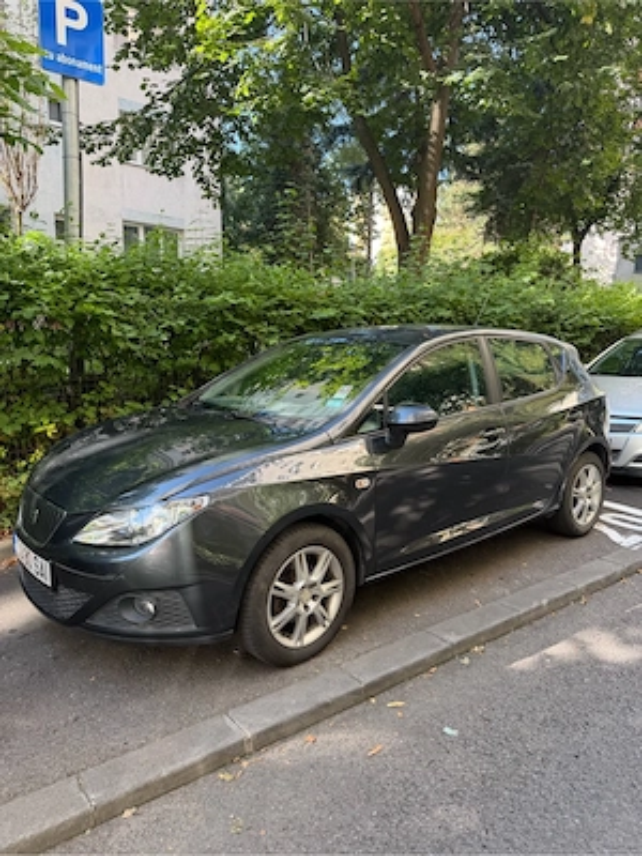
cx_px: 321
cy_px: 428
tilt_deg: -7.1
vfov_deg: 71.6
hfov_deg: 56.8
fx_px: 593
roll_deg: -0.1
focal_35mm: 24
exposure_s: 1/191
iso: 80
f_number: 1.78
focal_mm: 6.76
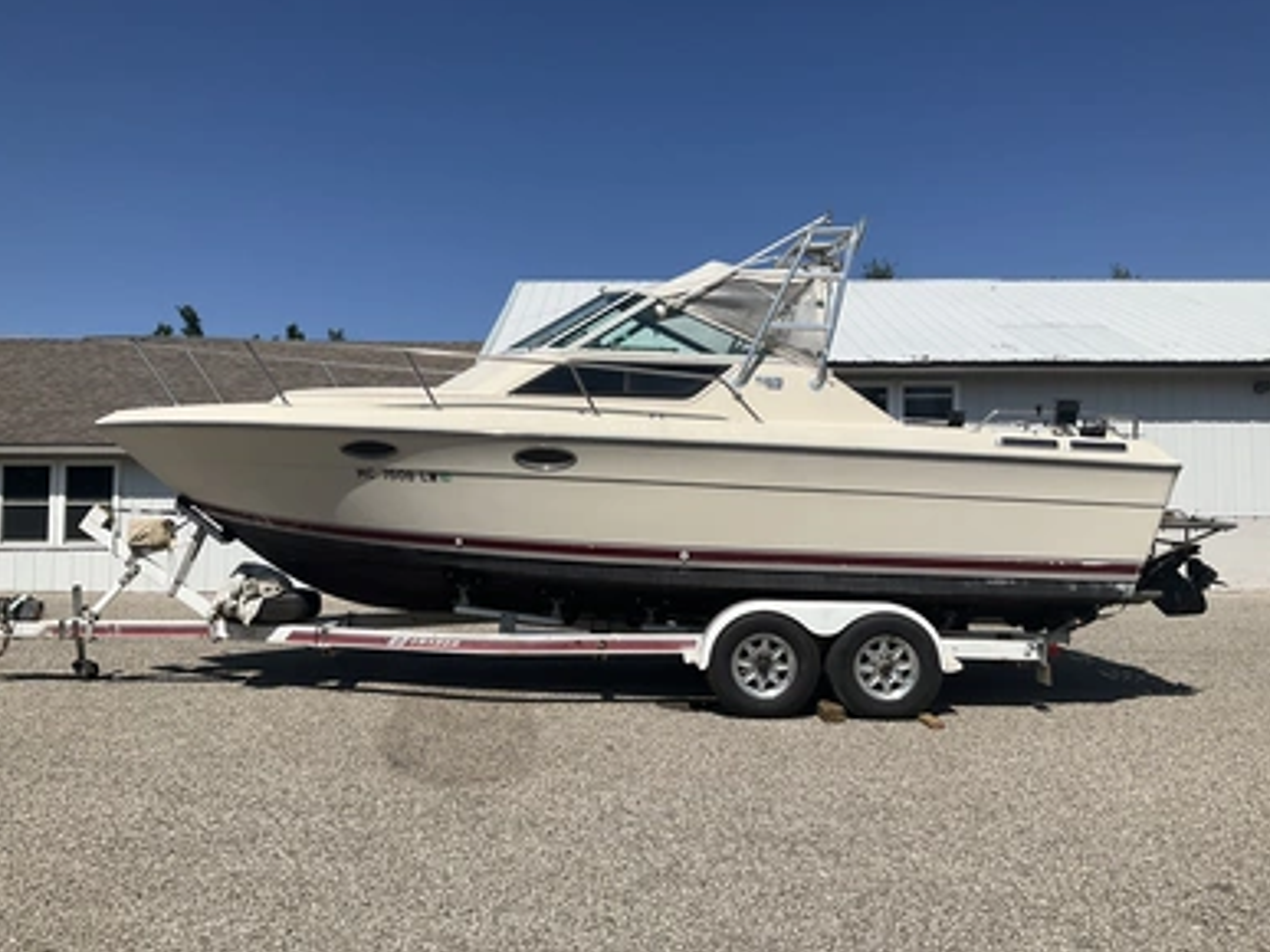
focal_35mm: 30
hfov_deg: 60.0
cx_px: 624
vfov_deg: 46.8
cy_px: 479
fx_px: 1100
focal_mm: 3
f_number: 1.8
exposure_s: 1/4065
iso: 25
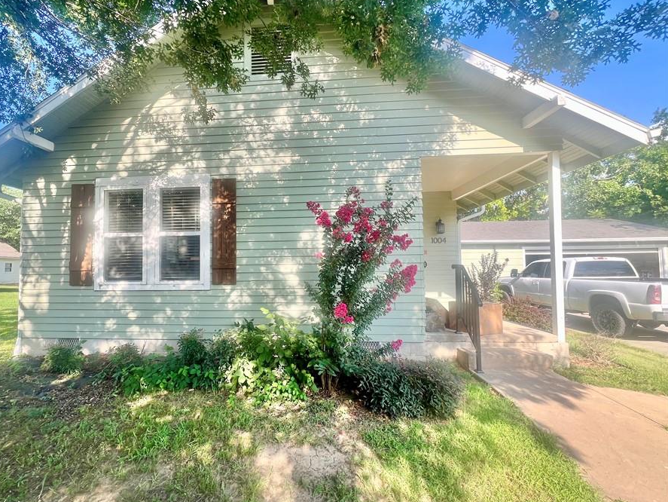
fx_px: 290
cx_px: 285
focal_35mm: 15
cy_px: 256
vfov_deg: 81.8
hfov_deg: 97.4
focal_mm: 1.57
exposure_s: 1/212
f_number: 1.8
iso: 32
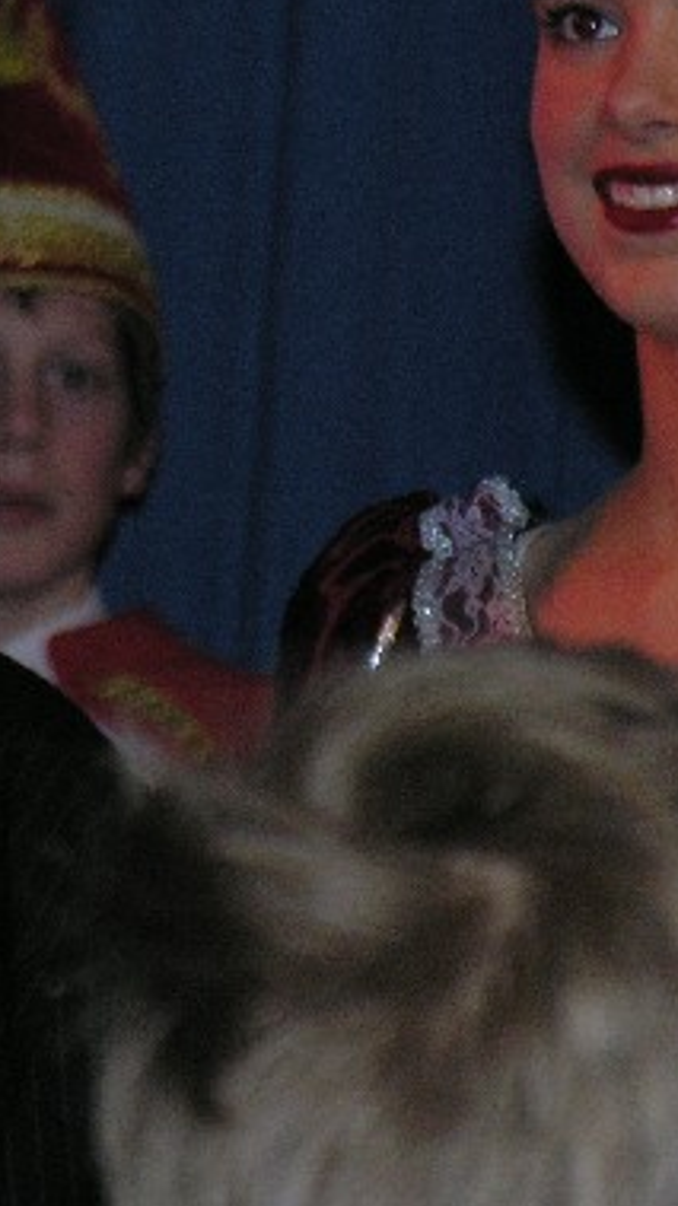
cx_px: 299
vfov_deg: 2.9
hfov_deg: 1.6
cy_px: 455
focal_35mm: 750
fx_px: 23986
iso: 200
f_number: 5
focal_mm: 83
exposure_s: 1/60.1
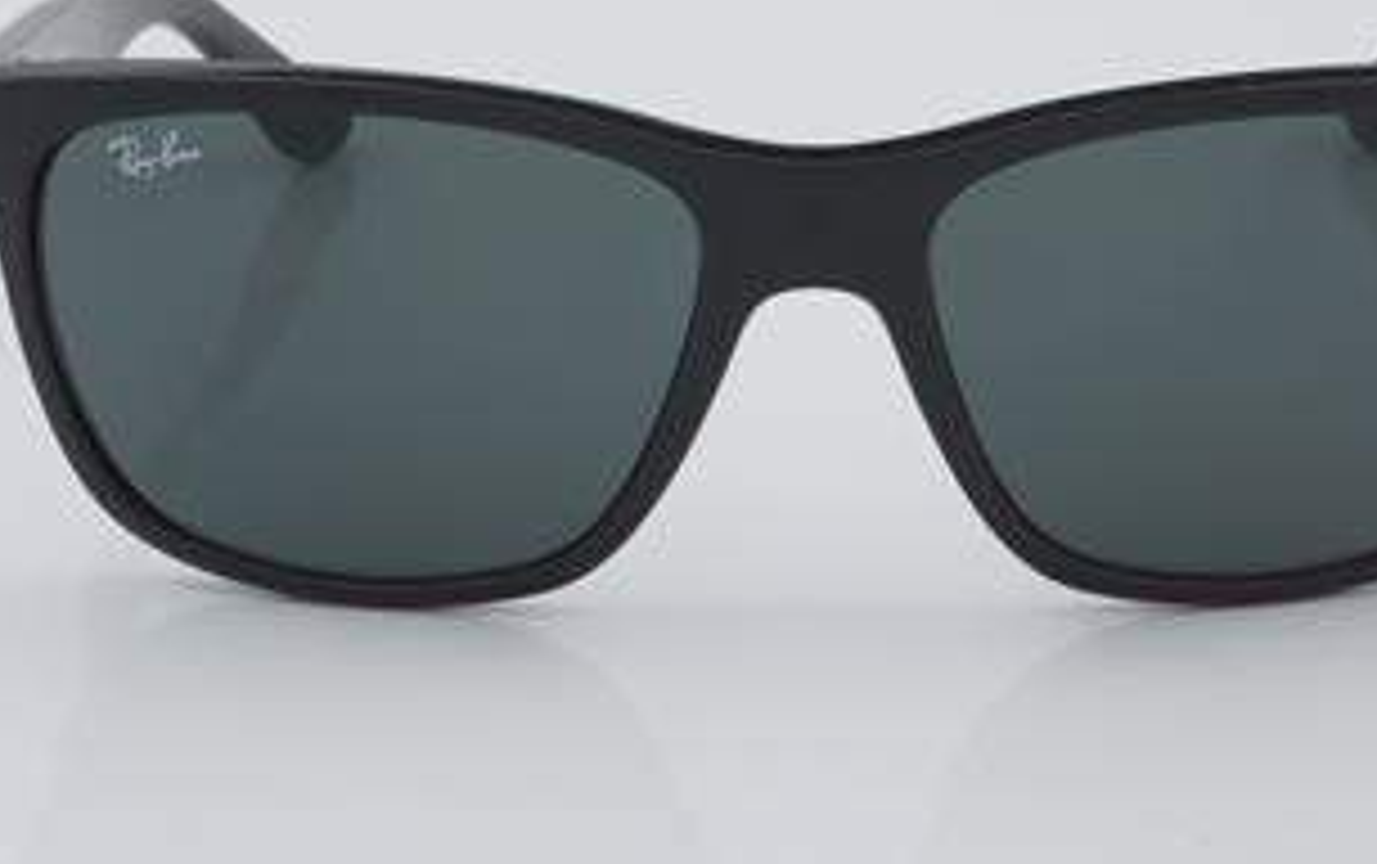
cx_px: 814
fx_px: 4120
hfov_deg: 19.0
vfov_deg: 12.0
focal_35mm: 110
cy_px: 328
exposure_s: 1/4
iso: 100
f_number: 32
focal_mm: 55
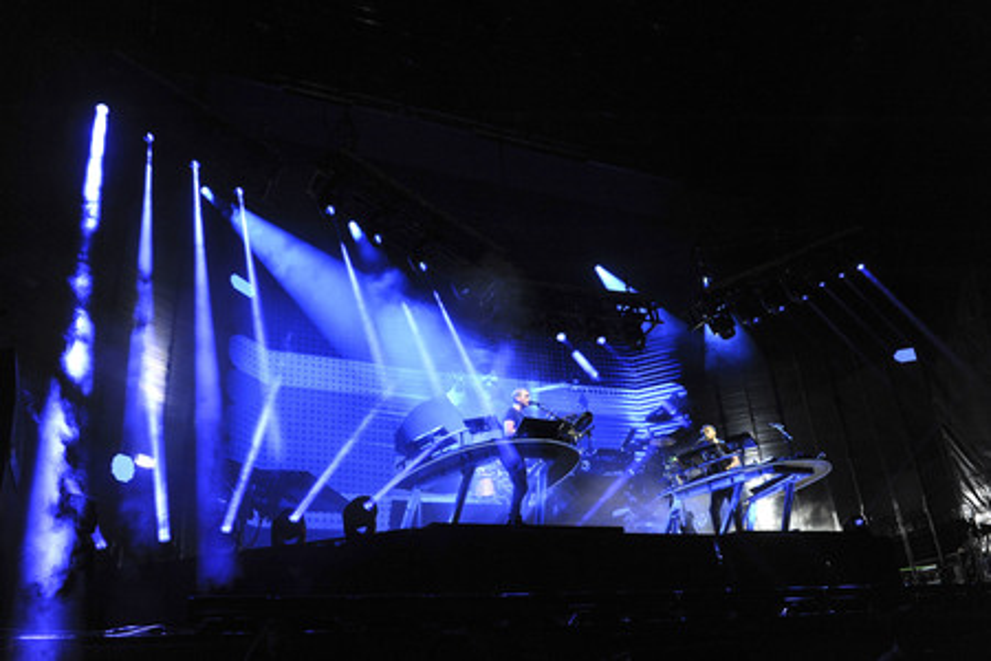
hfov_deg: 65.5
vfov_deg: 46.4
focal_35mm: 28
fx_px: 771
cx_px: 496
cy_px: 330
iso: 1600
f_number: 2.8
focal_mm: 28
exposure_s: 1/320
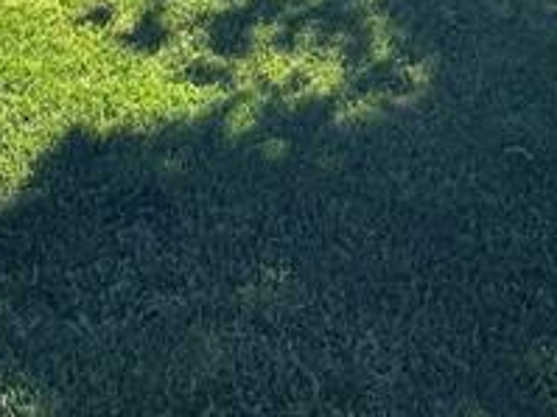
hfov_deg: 26.9
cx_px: 367
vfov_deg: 15.5
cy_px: -456
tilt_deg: +2.7
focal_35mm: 72
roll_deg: +1.3
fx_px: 1158
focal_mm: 2.22
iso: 50
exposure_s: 1/664
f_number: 2.2
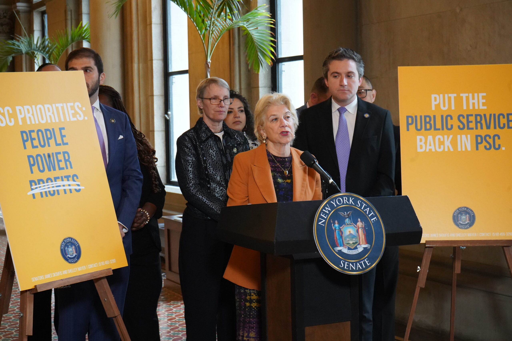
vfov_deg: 20.0
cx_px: 256
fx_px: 967
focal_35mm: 68
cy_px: 170
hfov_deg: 29.7
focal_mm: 68
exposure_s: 1/60
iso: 8000
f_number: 10
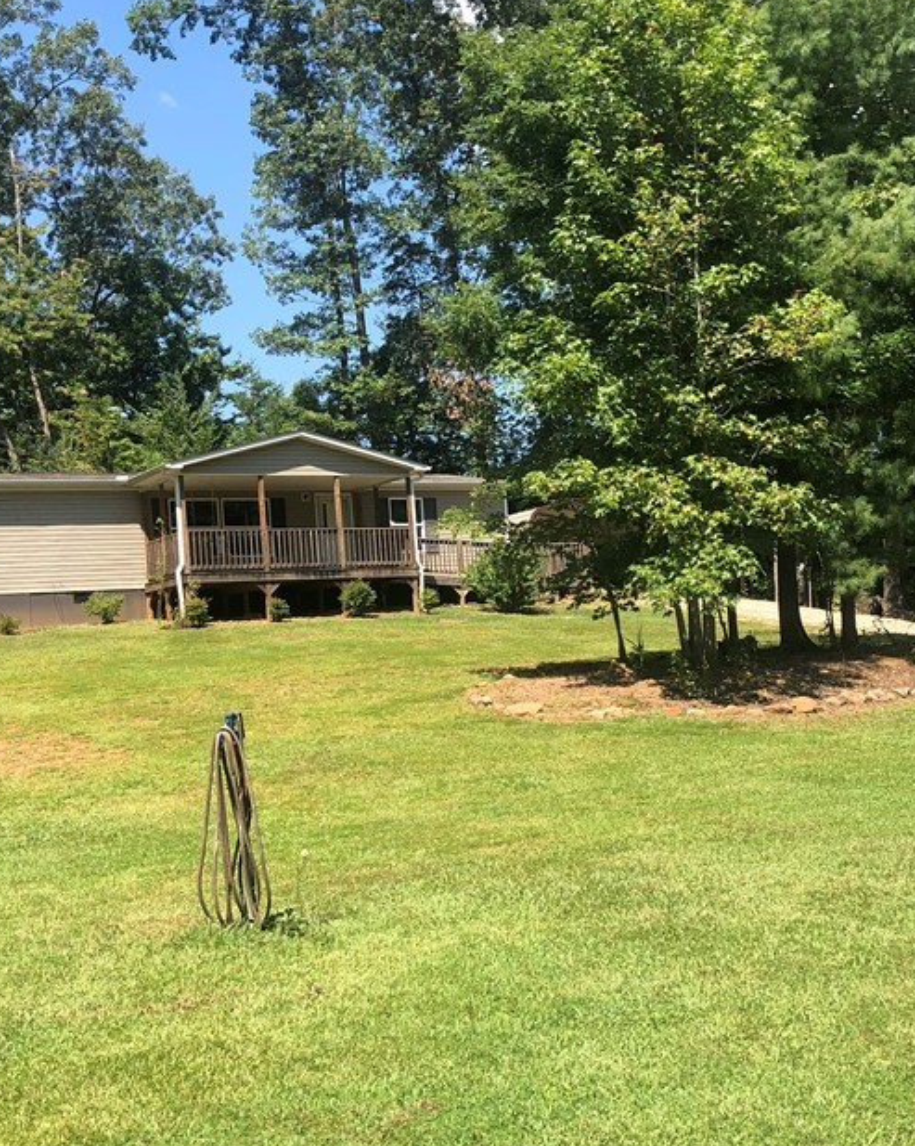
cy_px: 633
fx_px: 1592
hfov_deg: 32.0
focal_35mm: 47
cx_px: 540
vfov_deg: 39.5
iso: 20
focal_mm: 3.99
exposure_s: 1/1033
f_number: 1.8
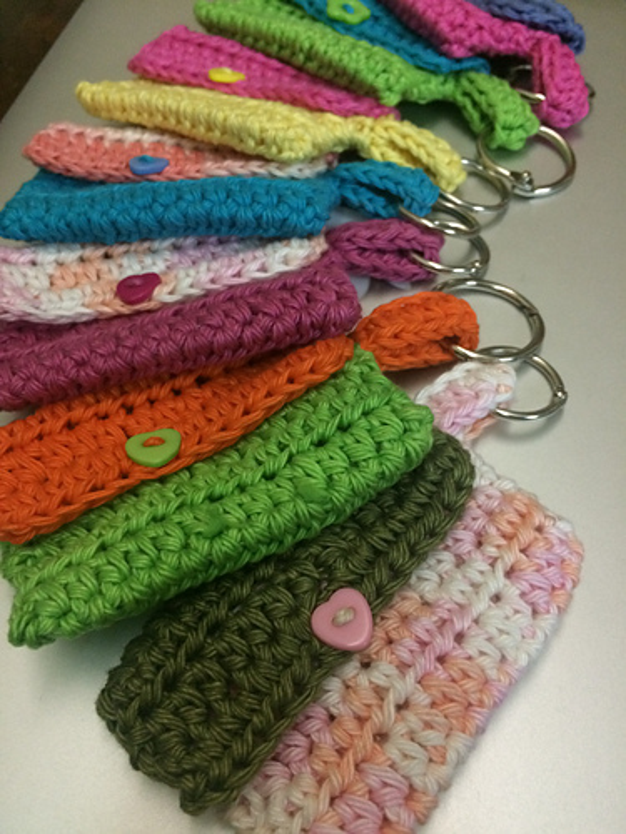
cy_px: 417
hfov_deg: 48.2
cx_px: 313
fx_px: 699
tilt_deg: -56.0
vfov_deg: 61.7
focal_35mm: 29
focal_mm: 4.15
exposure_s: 1/17
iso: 320
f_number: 2.2
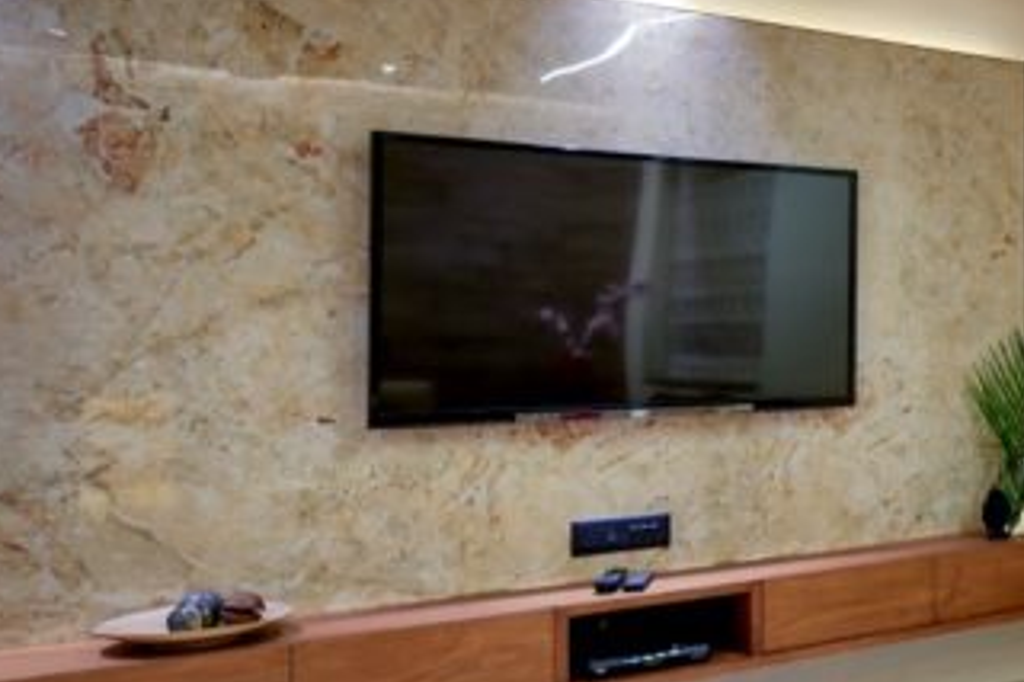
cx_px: 1360
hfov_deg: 31.1
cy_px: 303
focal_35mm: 48
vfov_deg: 28.0
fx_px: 1365
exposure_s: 1/5
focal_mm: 15
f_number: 9
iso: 100
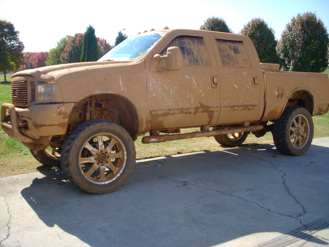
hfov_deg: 49.0
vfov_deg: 37.7
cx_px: 164
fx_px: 361
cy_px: 124
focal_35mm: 38
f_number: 3.3
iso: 100
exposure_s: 1/500
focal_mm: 6.3
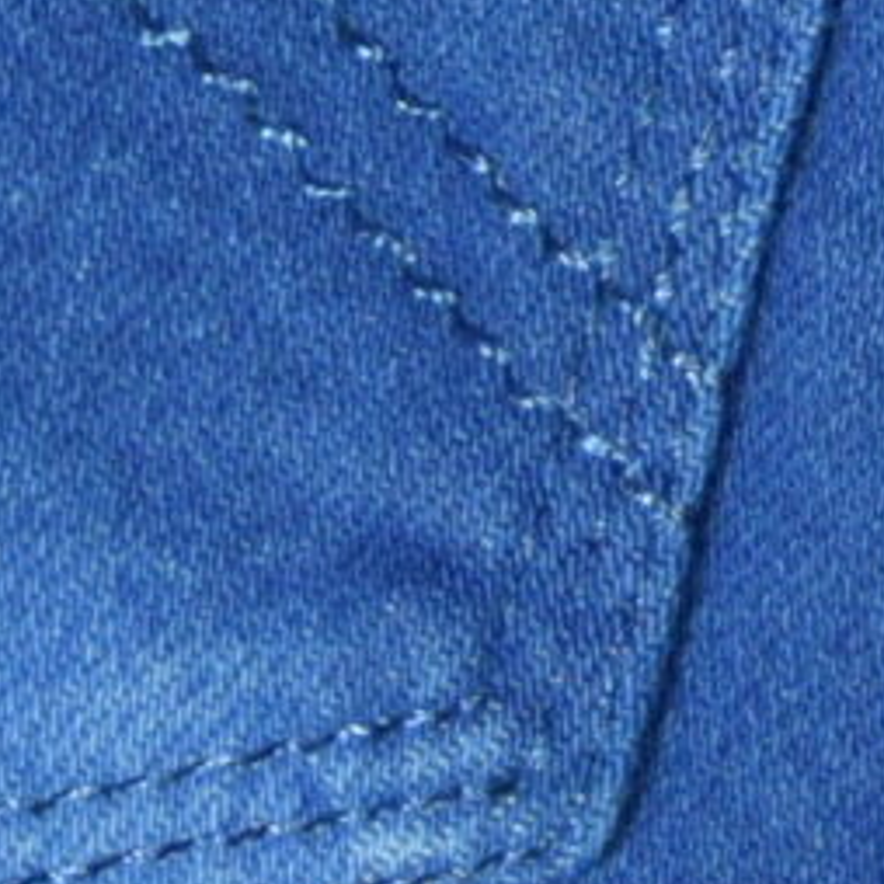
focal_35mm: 321
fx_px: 9283
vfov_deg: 5.3
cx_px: 1483
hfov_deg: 5.4
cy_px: -1218
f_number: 5
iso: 800
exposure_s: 1/125
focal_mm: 25
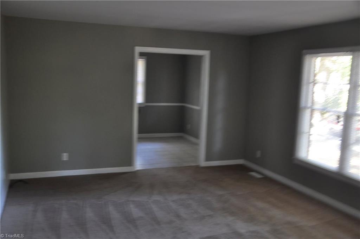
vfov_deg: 36.7
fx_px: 359
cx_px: 180
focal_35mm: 36
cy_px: 120
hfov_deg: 53.2
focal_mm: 24
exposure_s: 1/20
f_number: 3.8
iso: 800
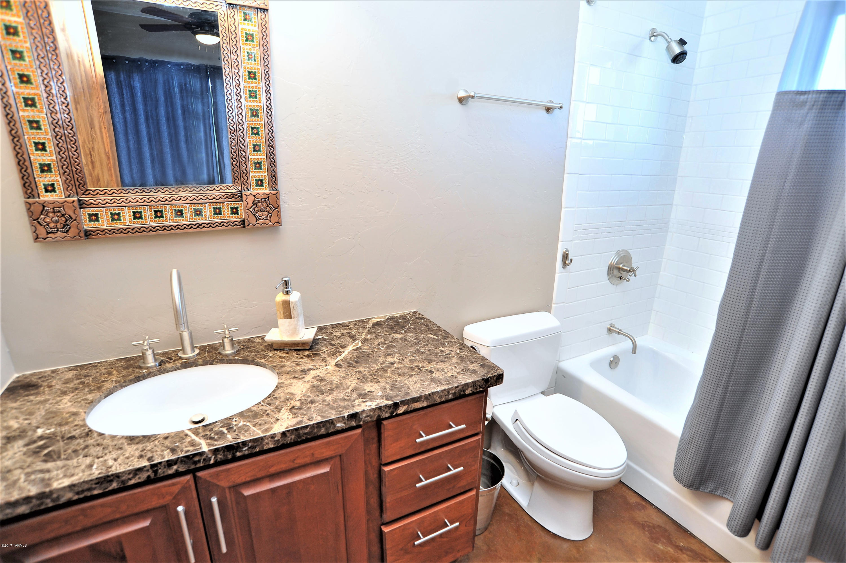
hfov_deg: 90.0
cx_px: 423
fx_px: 423
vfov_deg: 67.3
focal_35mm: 18
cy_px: 282
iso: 800
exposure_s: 1/40
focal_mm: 18
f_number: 6.3
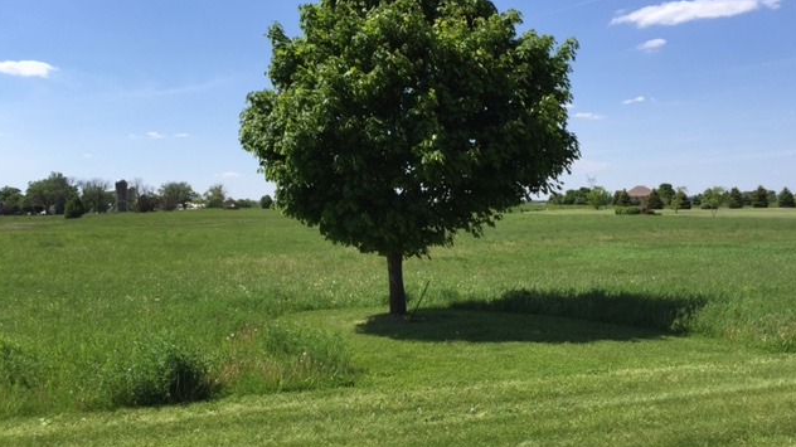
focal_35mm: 32
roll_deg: +0.9
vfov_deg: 36.6
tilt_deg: +0.1
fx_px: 675
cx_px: 397
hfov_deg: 61.0
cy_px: 220
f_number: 2.2
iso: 32
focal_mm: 4.15
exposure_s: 1/2475
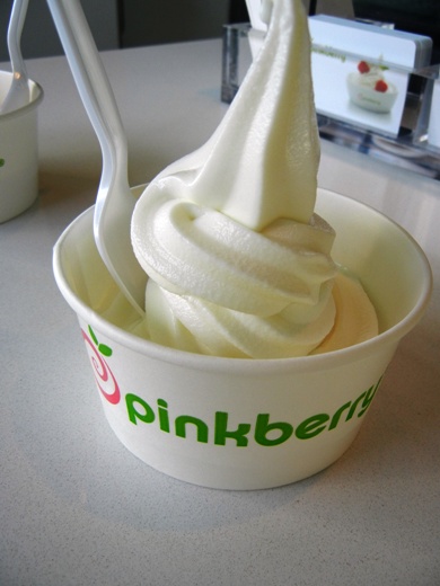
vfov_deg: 54.0
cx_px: 220
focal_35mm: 34
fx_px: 576
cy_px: 293
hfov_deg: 41.8
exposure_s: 1/228
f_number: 3.6
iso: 160
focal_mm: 6.2
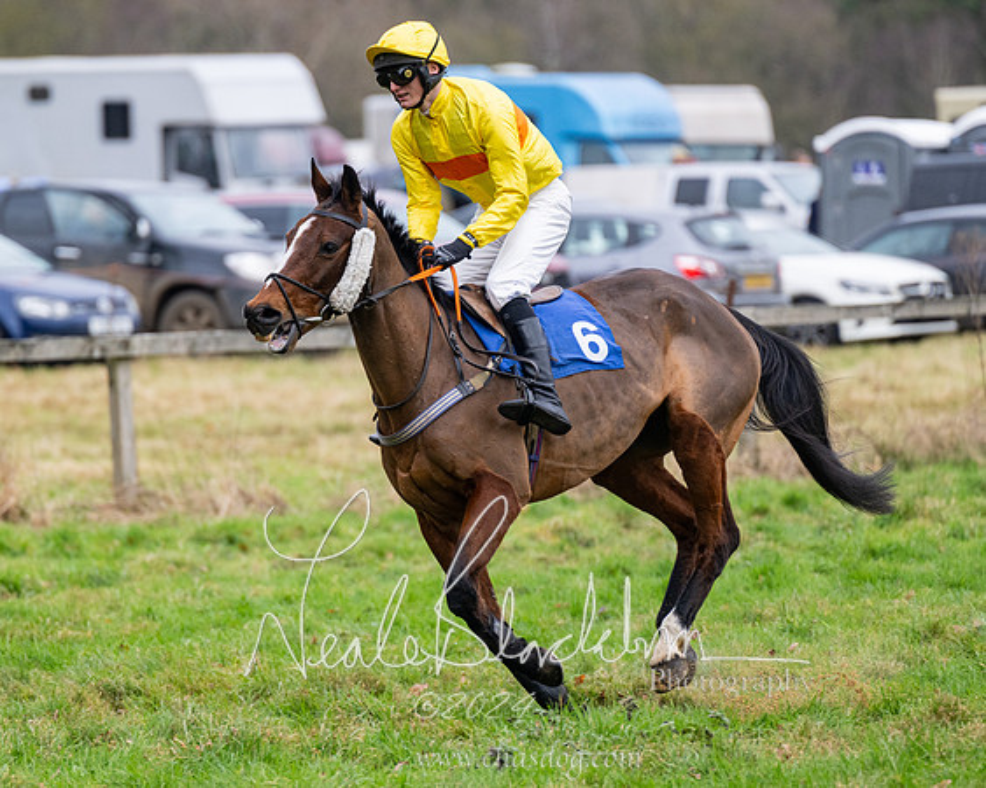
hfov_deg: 5.3
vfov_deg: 4.3
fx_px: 10608
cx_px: 485
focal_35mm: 364
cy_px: 370
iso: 640
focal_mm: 280
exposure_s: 1/1000
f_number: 4
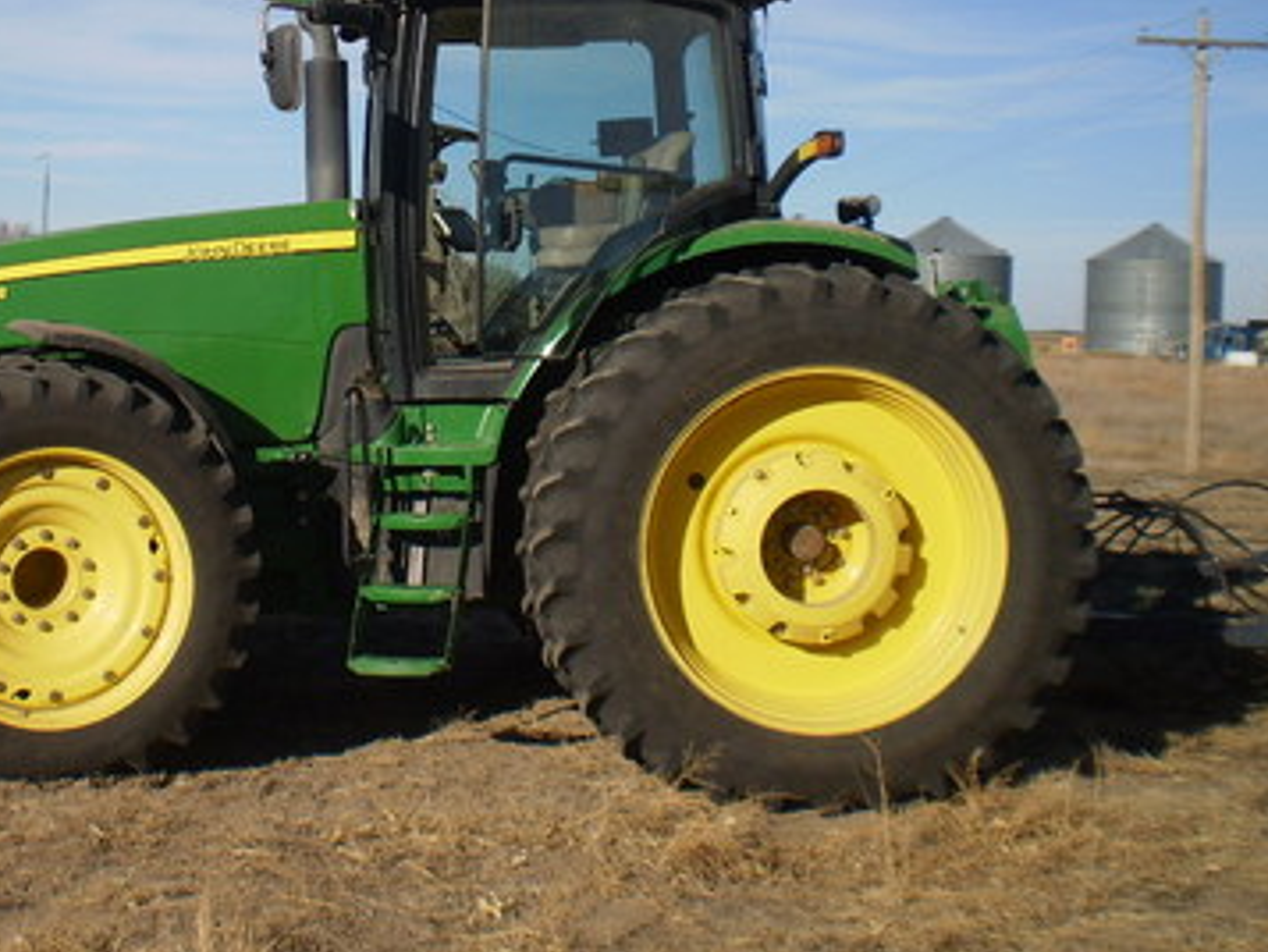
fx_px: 2345
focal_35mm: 64
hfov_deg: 29.8
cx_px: 313
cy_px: 345
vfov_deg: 22.9
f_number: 4.9
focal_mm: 7.4
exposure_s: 1/1000
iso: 64
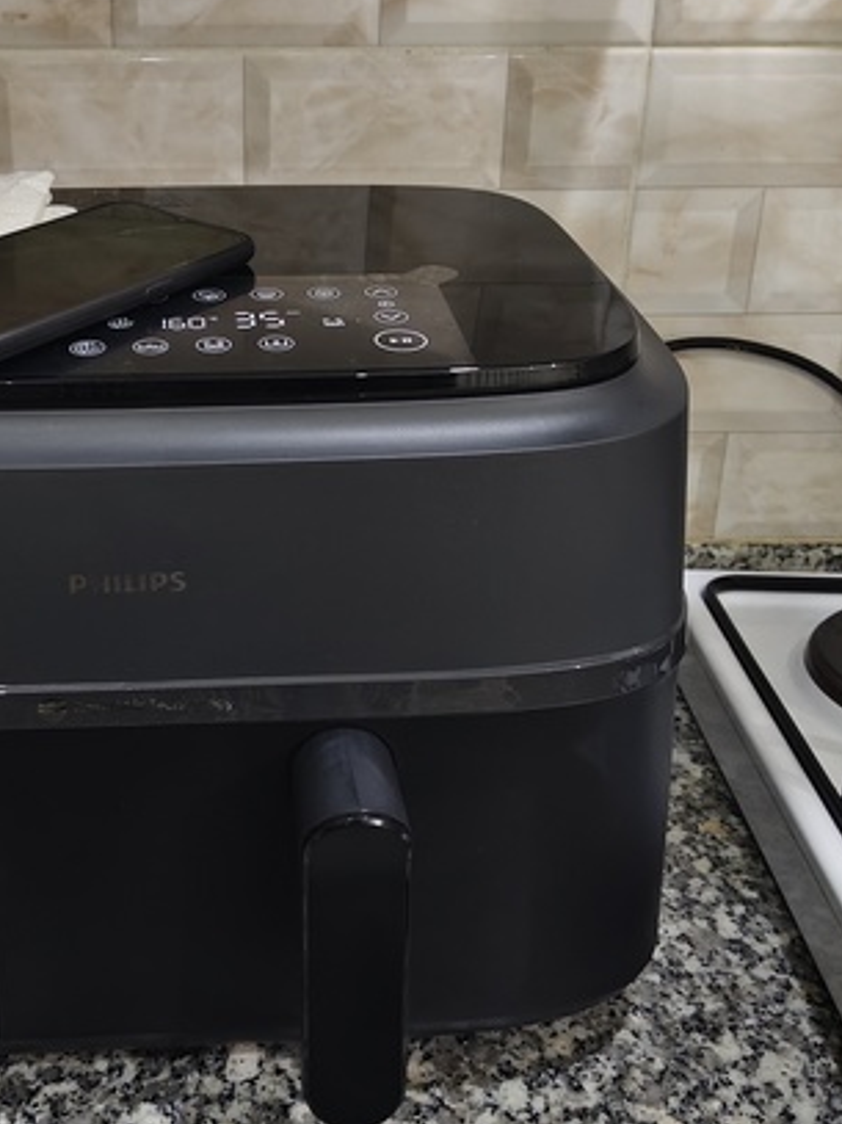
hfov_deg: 36.2
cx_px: 237
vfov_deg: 47.9
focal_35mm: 39
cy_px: 539
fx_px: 1266
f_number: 1.88
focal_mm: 5.56
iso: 1915
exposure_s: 1/33.3
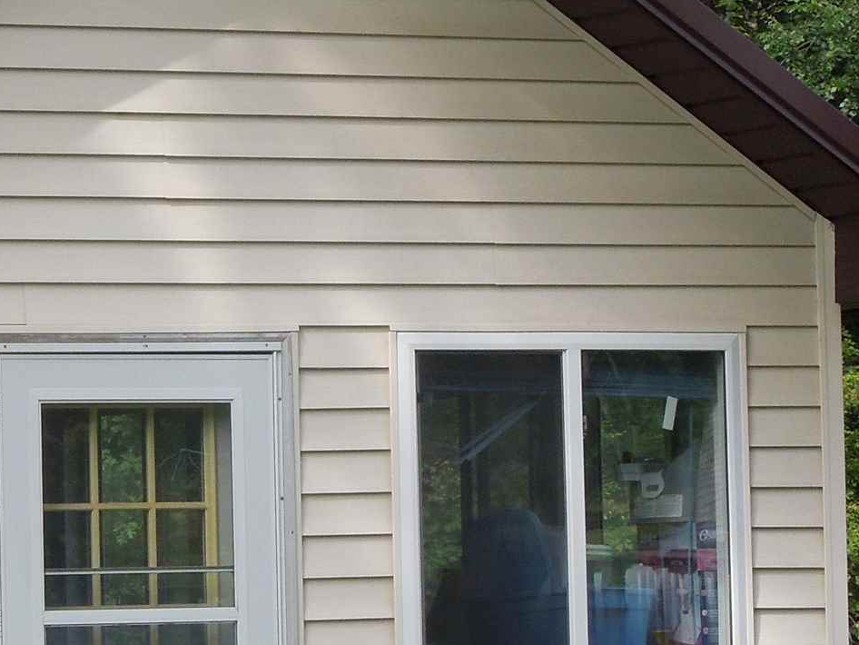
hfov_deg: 9.9
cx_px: -4
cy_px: 443
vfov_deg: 7.5
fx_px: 4915
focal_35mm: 198
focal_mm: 11
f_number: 4.3
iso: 100
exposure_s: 1/320
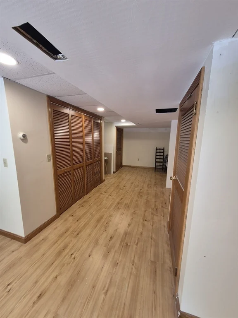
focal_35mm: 13
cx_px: 119
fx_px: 119
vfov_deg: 106.2
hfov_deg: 89.9
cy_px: 159
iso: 125
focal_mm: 1.74
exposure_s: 1/60
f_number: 2.2
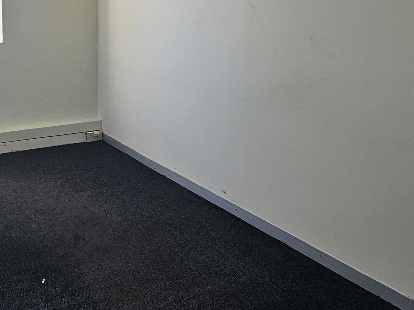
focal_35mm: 40
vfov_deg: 33.9
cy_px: 27
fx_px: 478
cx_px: 41
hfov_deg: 42.9
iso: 50
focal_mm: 2.2
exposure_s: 1/146
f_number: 2.2
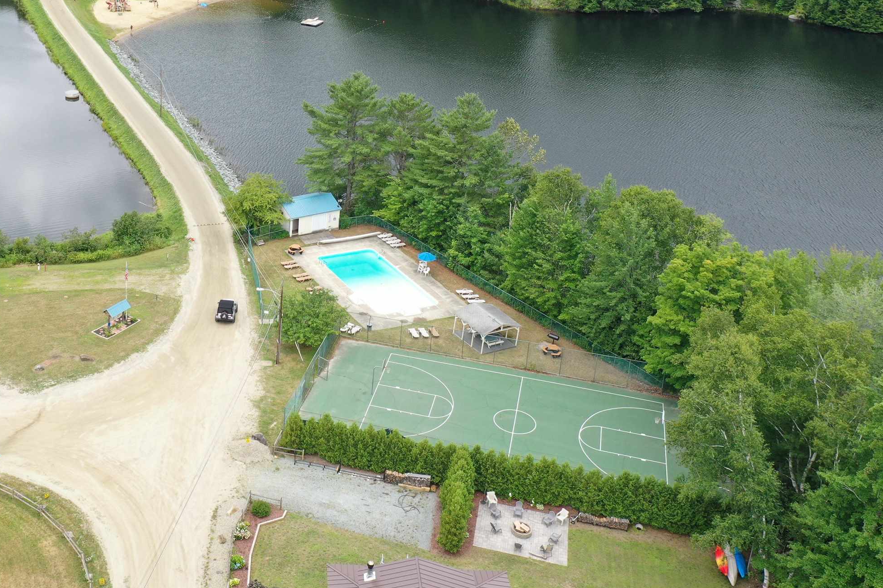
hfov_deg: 43.6
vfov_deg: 30.0
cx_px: 269
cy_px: 143
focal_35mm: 44
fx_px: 1079
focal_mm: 10.26
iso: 100
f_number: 4.5
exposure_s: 1/120
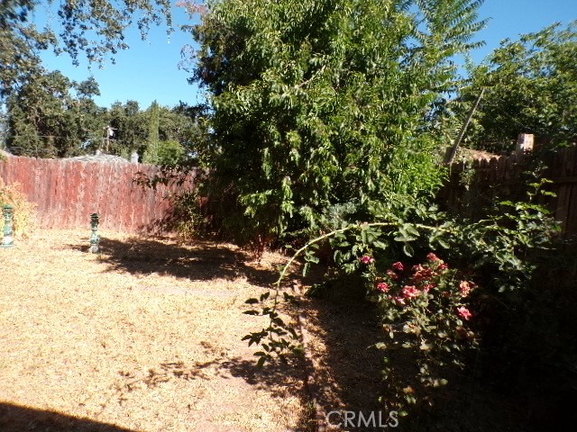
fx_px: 400
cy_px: 216
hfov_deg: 71.6
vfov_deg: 56.8
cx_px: 288
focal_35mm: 24
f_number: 4.4
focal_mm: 4.3
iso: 100
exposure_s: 1/300
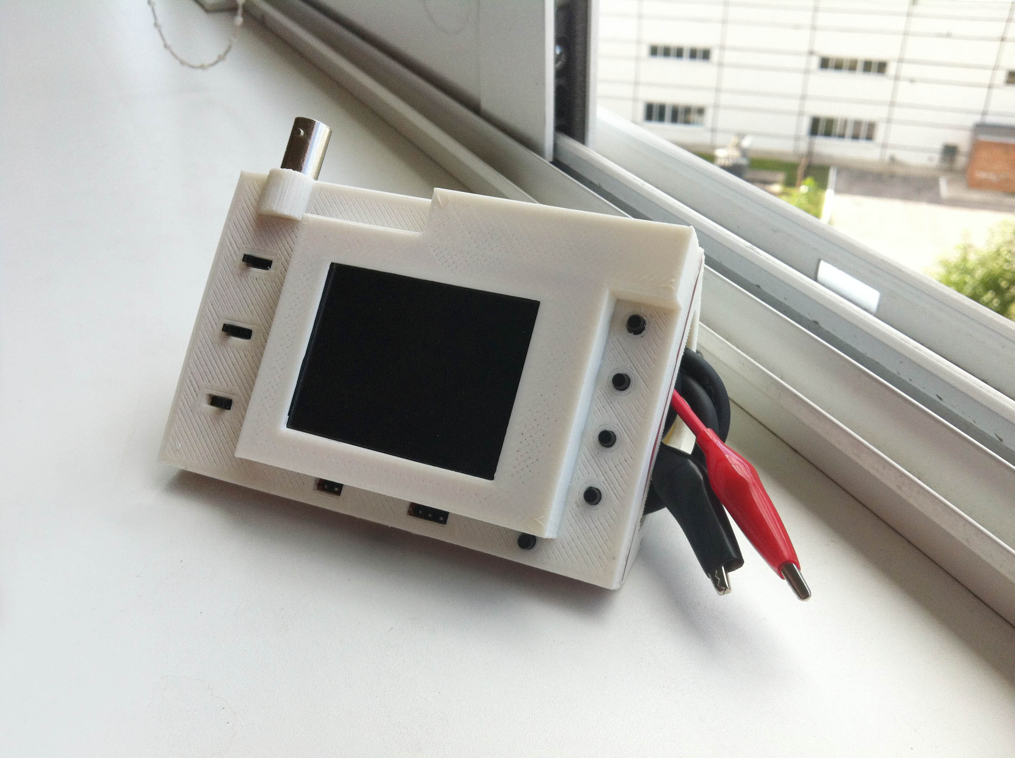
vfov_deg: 40.6
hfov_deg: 52.7
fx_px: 1025
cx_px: 508
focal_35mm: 35
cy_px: 379
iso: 80
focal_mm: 3.85
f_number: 2.8
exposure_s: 1/444
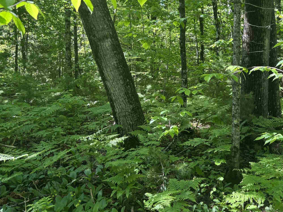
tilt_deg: -5.0
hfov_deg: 45.6
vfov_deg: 35.9
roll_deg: -0.7
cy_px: 87
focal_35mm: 40
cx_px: 202
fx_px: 327
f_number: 1.6
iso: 40
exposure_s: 1/121
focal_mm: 5.96
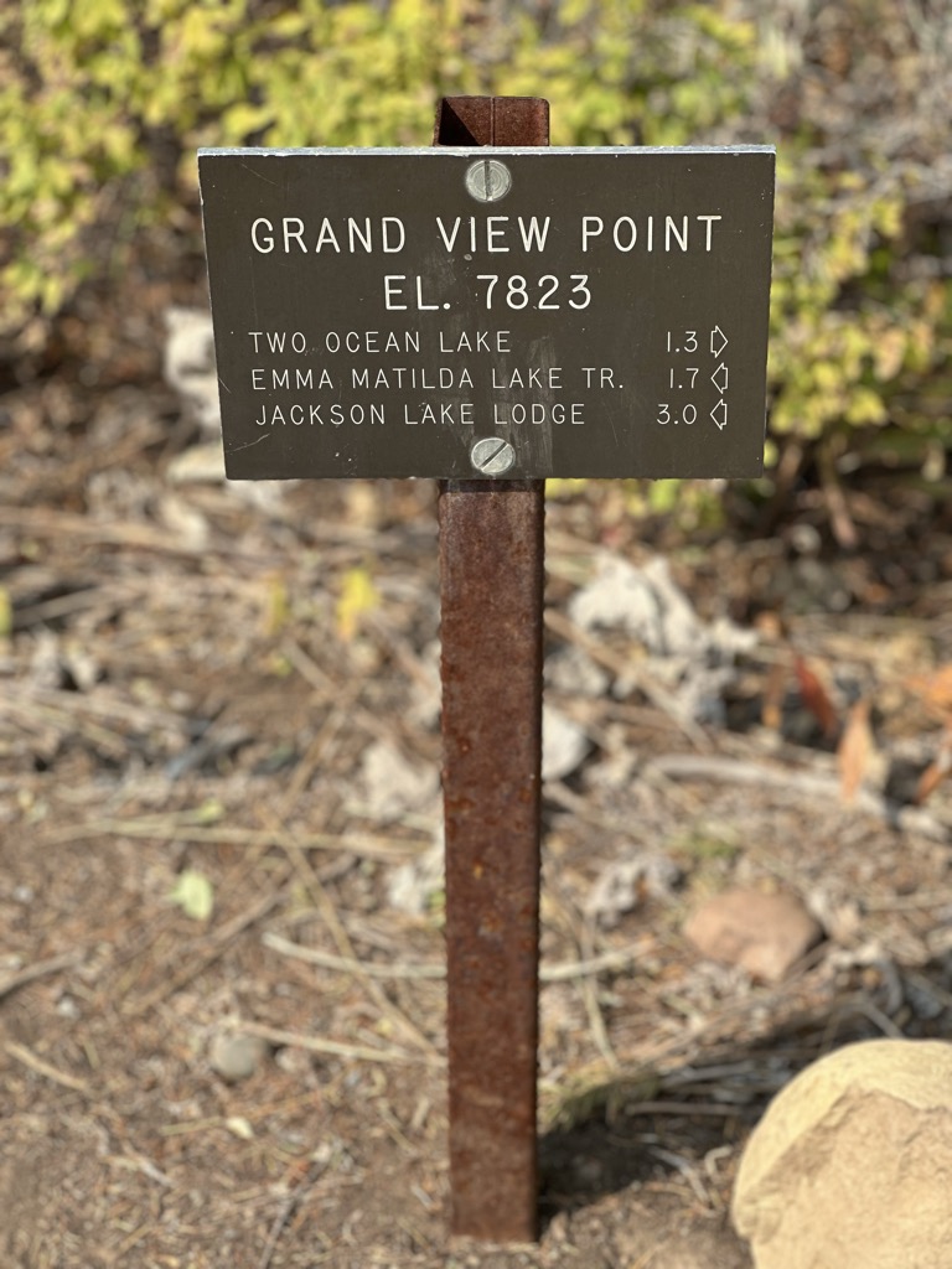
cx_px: 476
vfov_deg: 25.3
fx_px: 2824
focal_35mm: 77
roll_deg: -0.8
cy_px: 634
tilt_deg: -35.1
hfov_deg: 19.1
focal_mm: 9
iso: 32
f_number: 2.8
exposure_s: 1/371
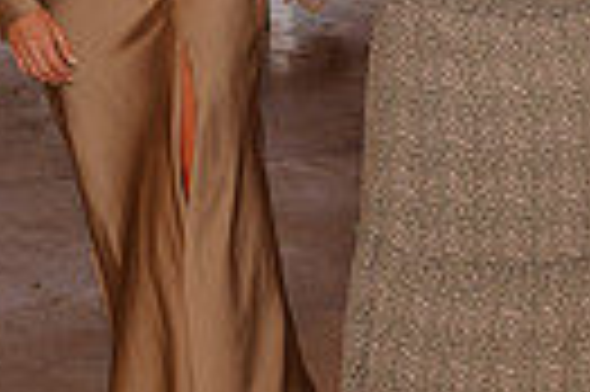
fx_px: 2603
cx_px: 405
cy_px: 36
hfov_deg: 12.9
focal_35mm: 159
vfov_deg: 8.6
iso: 320
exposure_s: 1/200
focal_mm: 35
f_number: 4
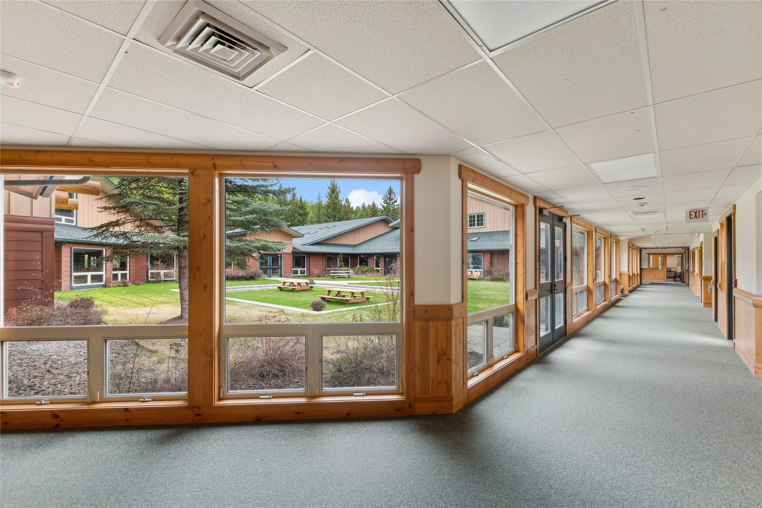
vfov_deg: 77.3
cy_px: 254
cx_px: 381
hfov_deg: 100.4
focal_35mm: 15
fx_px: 317
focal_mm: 10
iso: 200
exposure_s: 1/40
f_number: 6.3
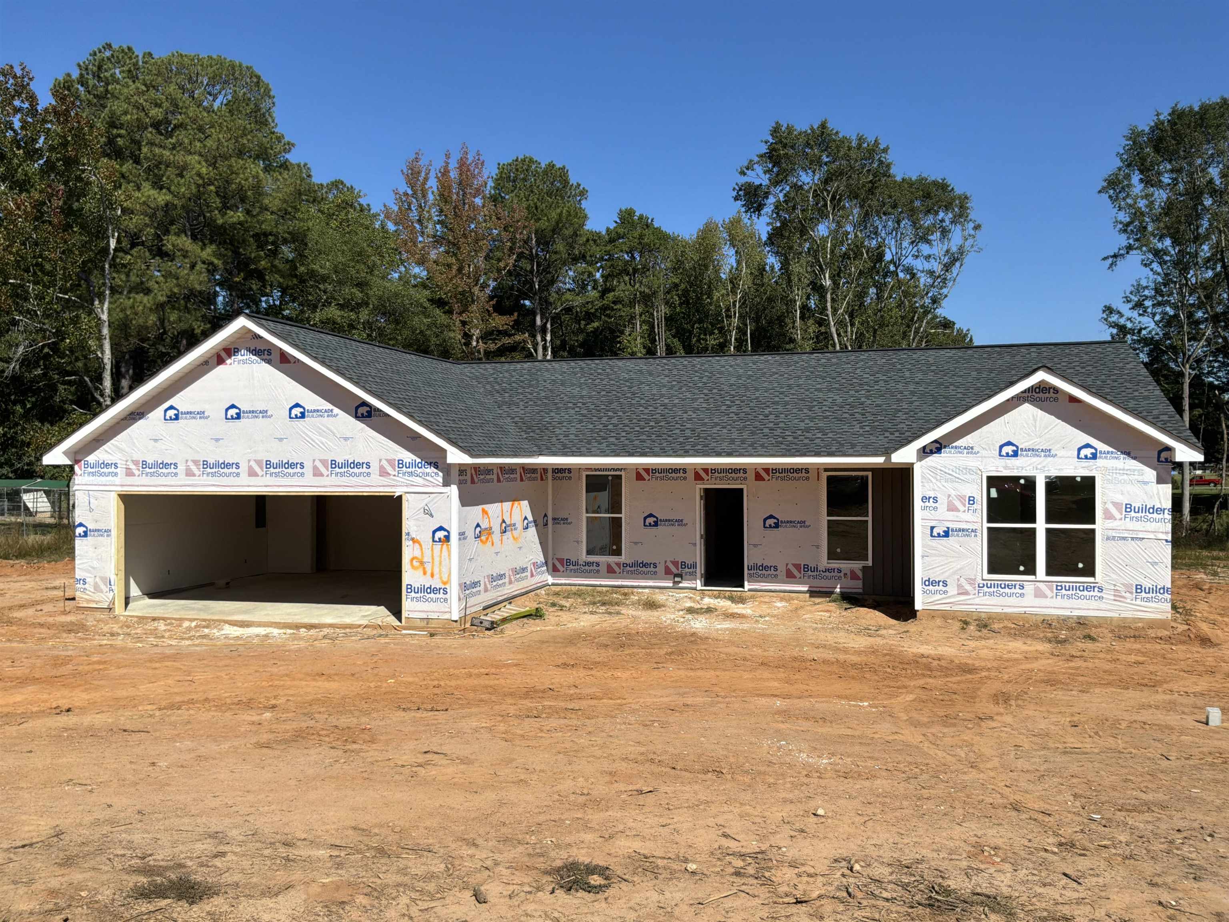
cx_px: 614
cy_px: 461
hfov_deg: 63.4
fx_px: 994
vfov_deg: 49.7
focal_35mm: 28
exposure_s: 1/3125
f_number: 1.8
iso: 25
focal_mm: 3
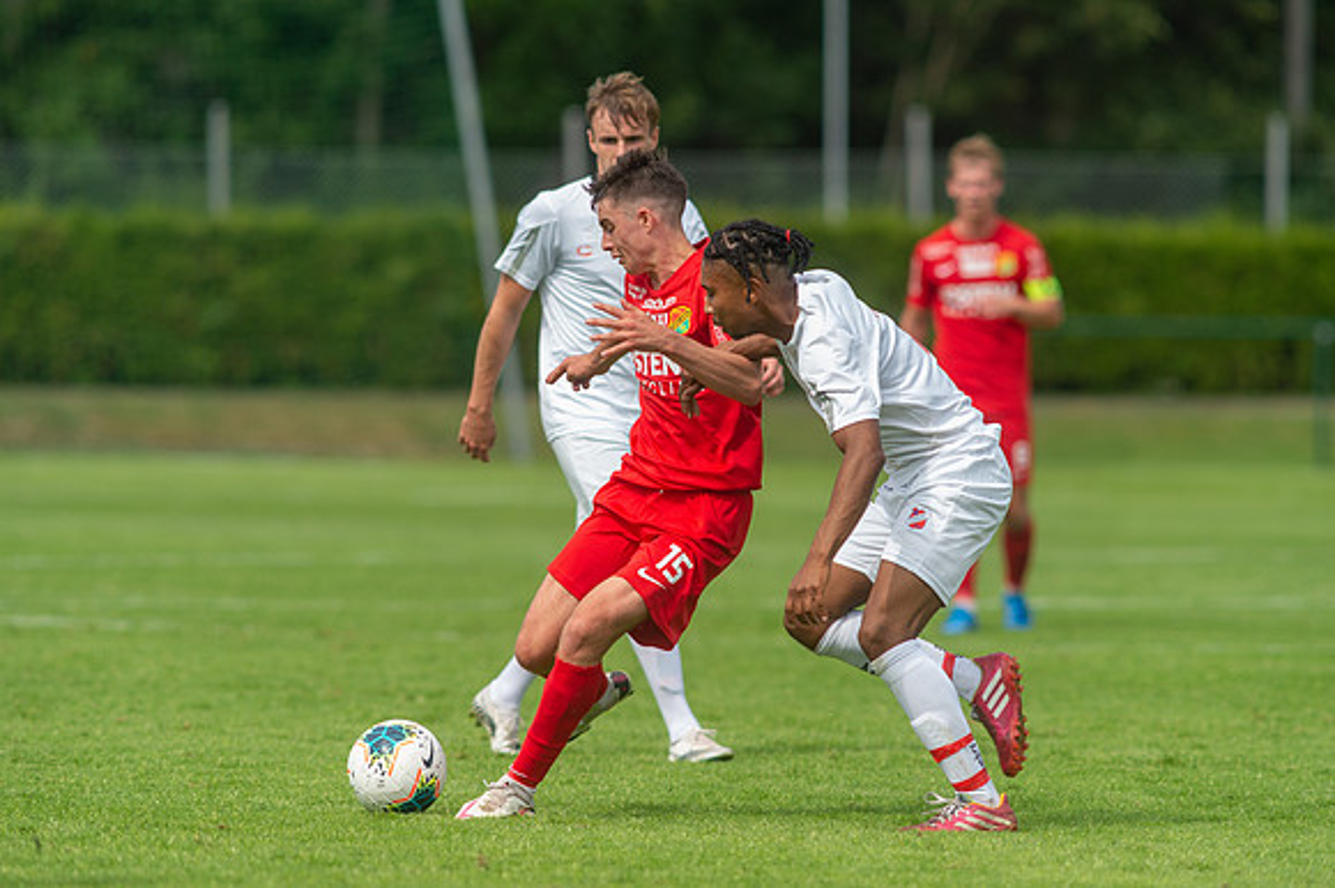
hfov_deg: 4.7
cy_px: 444
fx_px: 16259
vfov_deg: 3.1
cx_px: 668
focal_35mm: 439
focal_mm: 420
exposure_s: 1/1250
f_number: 4
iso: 450
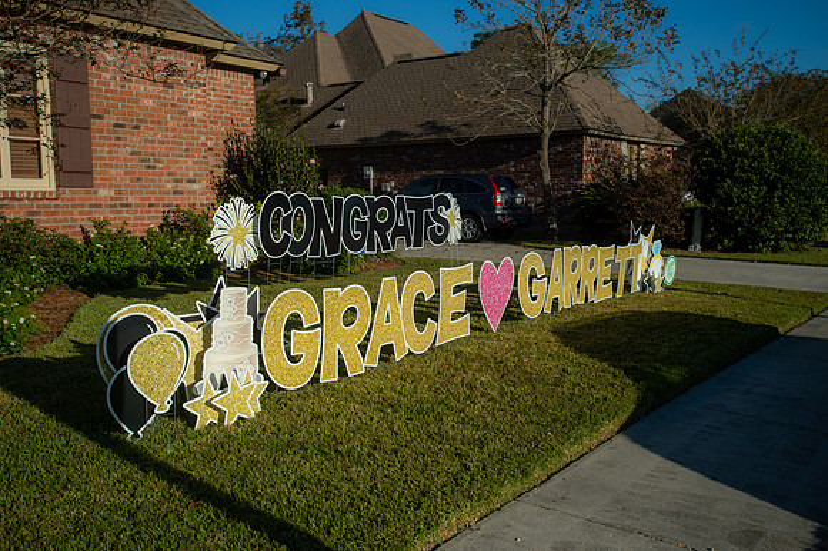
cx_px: 414
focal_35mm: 35
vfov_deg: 37.8
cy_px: 276
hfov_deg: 54.5
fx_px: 805
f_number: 4.5
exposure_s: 1/3200
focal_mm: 35
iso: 250
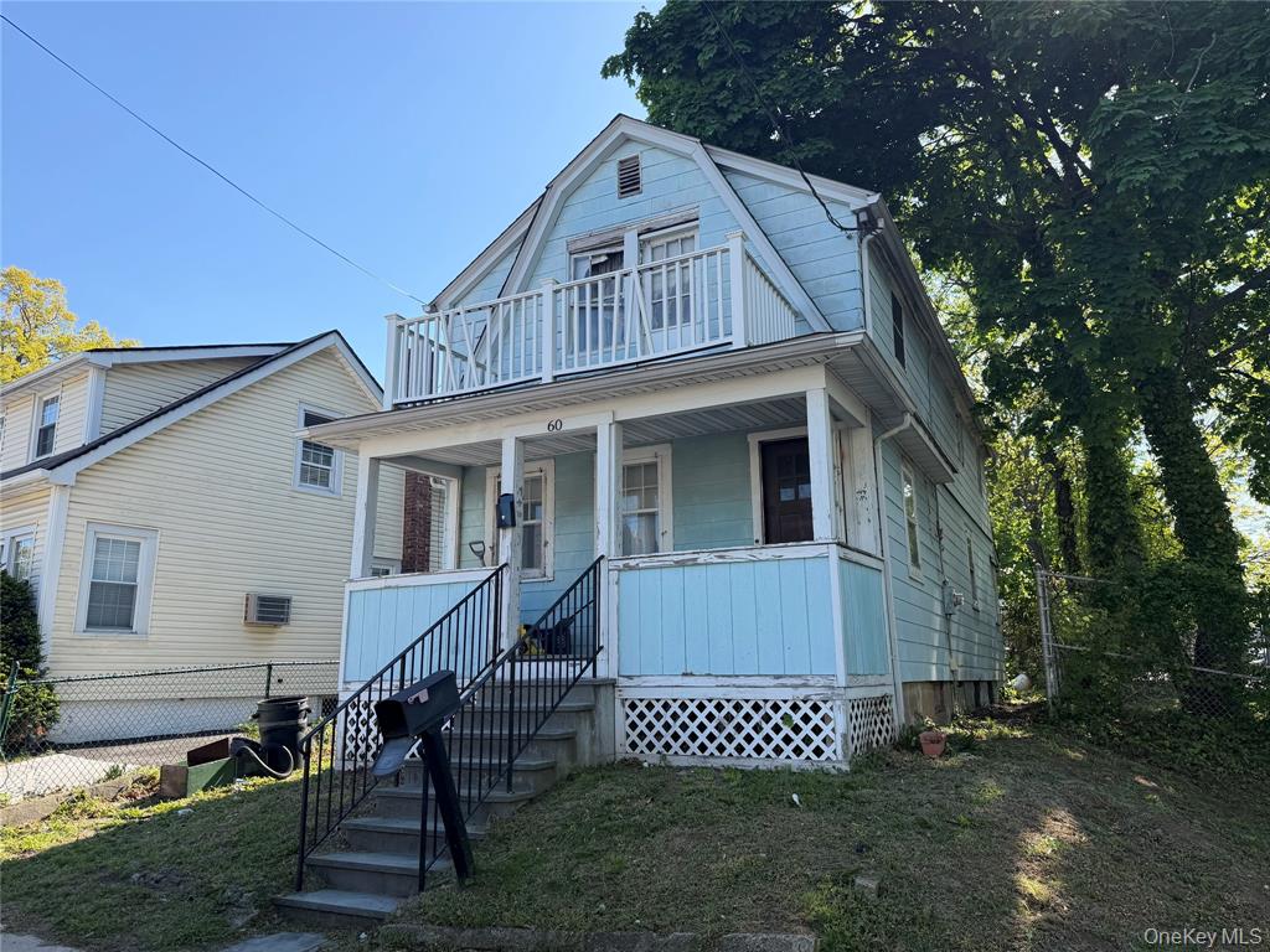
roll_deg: +0.6
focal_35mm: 24
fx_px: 881
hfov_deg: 71.6
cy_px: 476
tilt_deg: +12.6
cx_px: 635
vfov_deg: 56.8
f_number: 1.78
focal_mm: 6.76
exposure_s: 1/2169
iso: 100
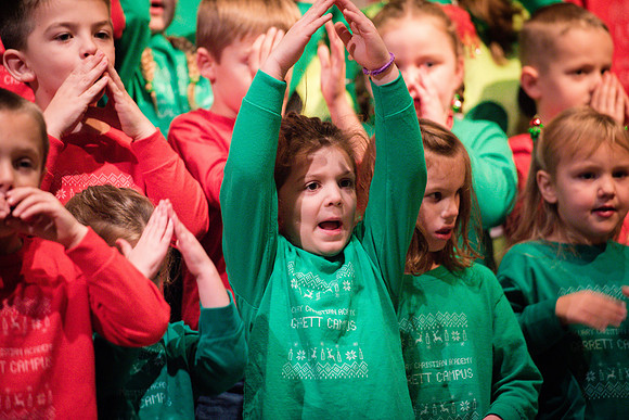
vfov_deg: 6.9
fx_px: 3495
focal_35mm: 200
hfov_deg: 10.3
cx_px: 314
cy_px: 210
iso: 1600
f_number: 2.8
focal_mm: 200
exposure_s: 1/125
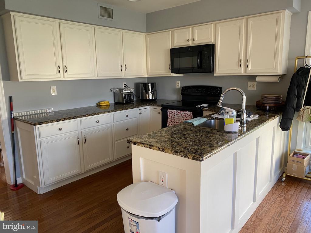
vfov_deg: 53.1
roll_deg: +1.3
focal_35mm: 26
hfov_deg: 67.3
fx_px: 234
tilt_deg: -9.8
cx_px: 156
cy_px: 116
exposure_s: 1/60
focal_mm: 4.25
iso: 100
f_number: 1.8
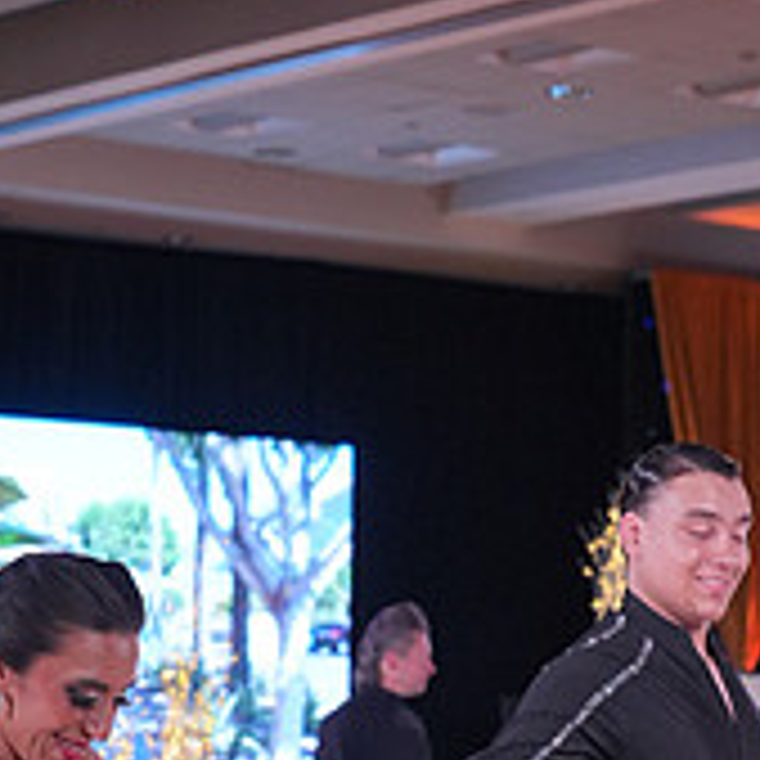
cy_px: 1025
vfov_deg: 11.6
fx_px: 3627
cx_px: 349
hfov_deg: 12.0
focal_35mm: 146
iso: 1600
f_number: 4
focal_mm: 50
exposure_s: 1/400
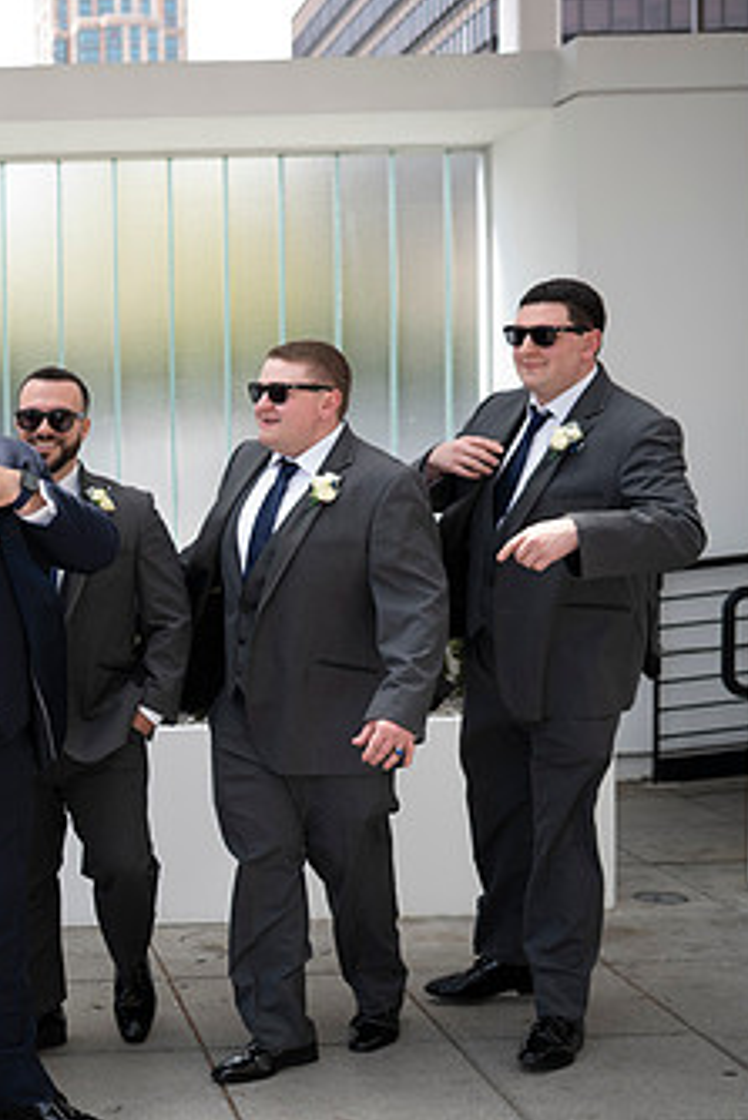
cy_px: 617
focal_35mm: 59
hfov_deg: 21.6
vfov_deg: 33.9
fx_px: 1837
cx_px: -114
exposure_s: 1/250
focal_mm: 34
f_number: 2.8
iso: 50
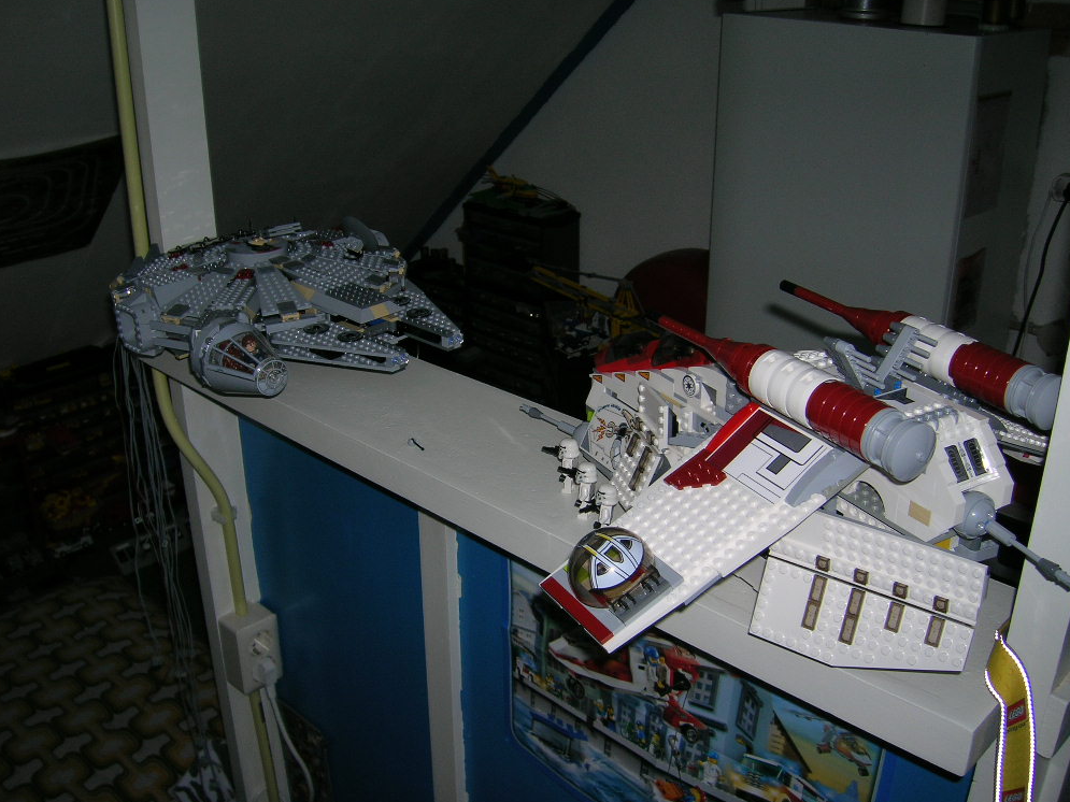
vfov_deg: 40.7
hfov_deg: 52.6
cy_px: 405
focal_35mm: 35
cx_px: 528
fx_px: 1082
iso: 50
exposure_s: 1/60.1
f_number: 2.9
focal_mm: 5.7
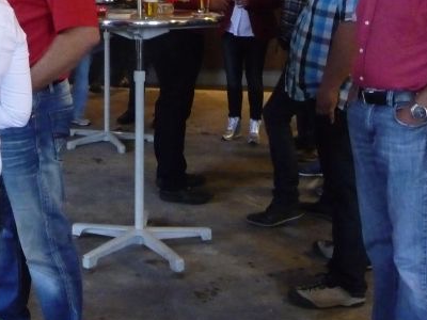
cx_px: 144
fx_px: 691
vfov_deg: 25.3
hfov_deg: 34.1
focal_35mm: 56
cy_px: 29
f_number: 3.3
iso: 800
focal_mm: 4.7
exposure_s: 1/15
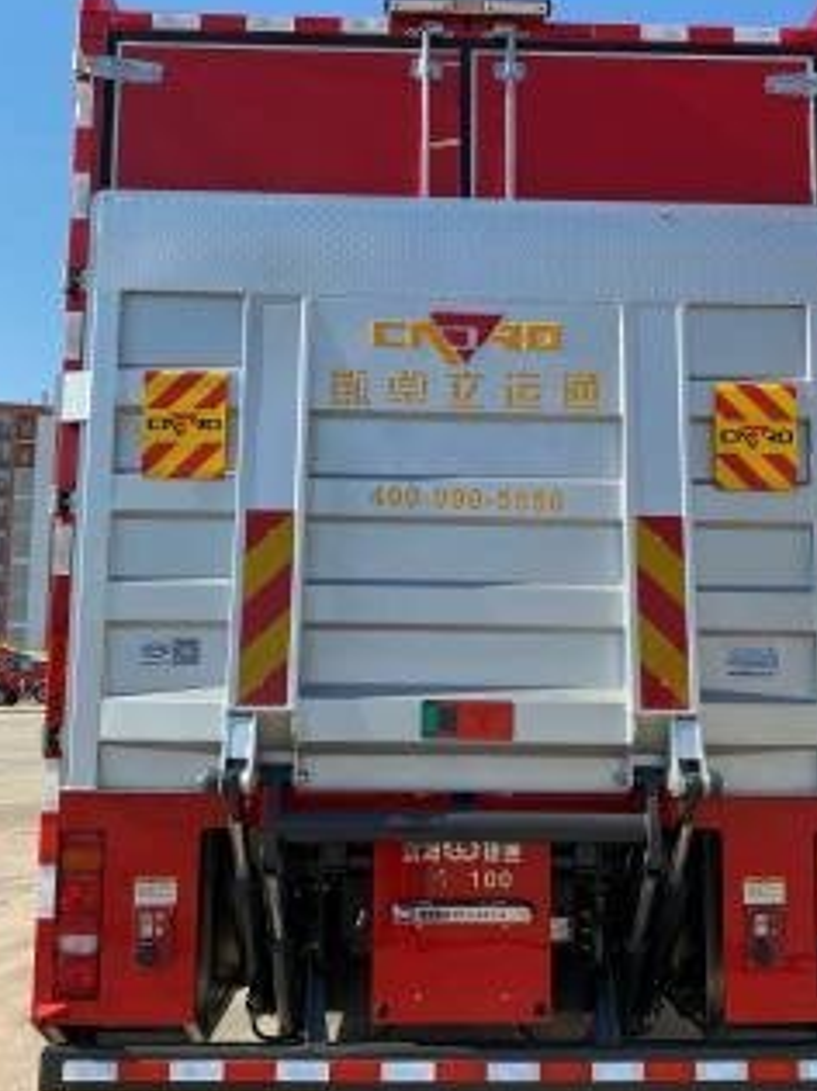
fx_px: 1165
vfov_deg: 50.2
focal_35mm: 37
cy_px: 537
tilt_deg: +7.8
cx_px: 457
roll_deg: -0.1
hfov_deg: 38.6
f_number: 1.8
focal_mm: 4.25
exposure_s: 1/2066
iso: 32
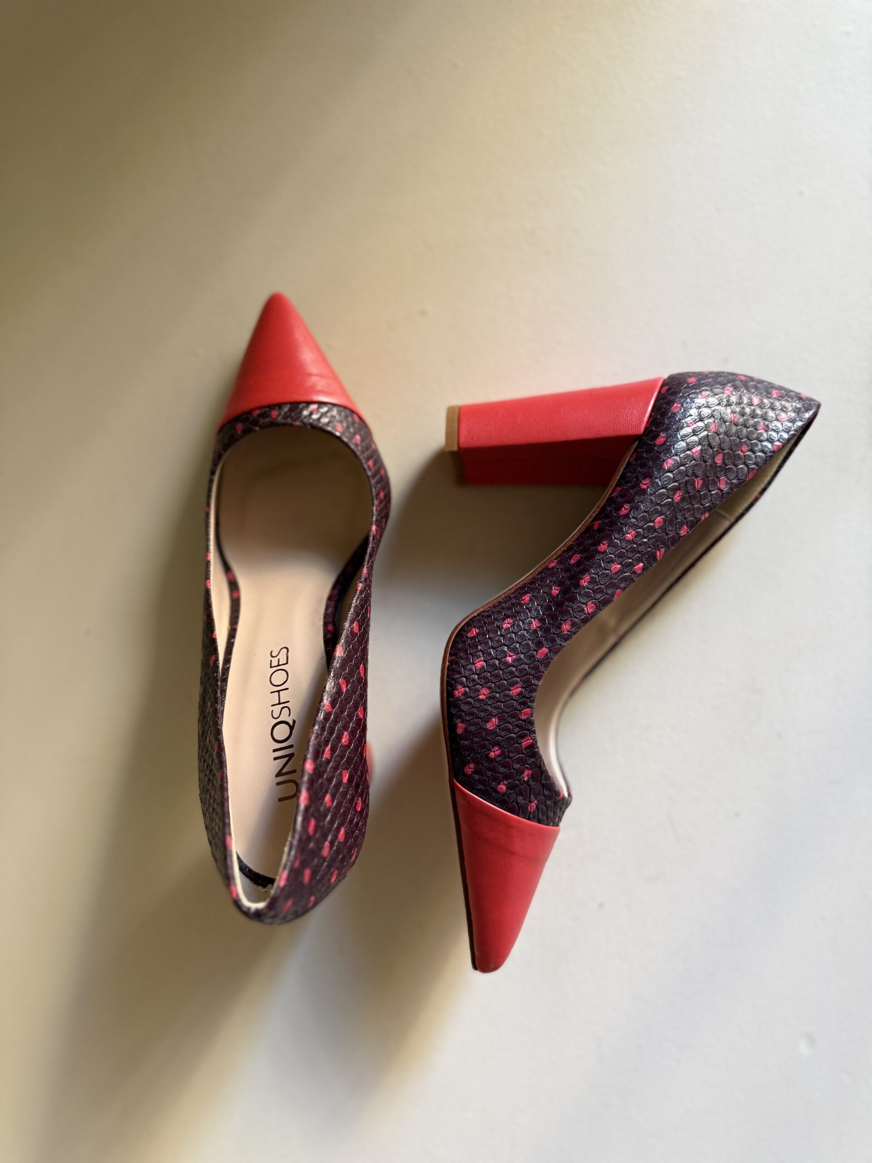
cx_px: 436
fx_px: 806
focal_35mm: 24
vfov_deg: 71.6
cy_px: 582
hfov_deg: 56.8
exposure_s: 1/60
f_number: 1.78
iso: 320
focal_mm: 6.76
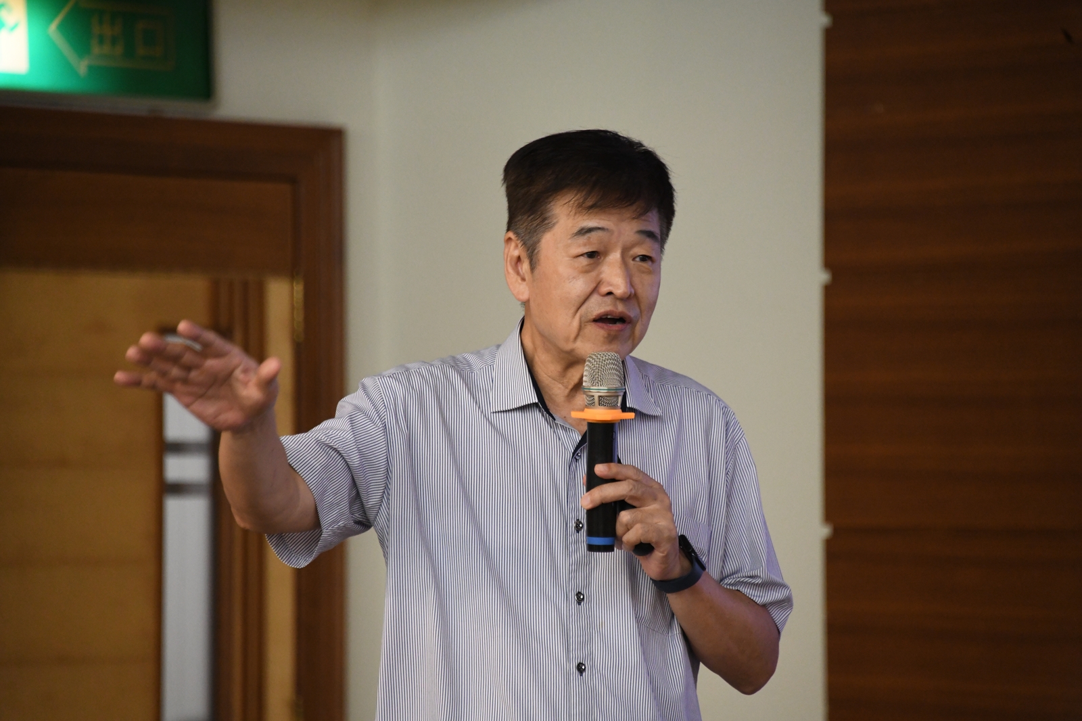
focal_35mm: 300
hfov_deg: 6.9
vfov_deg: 4.6
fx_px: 9014
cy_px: 360
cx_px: 541
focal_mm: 300
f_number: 5.6
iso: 5000
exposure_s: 1/60
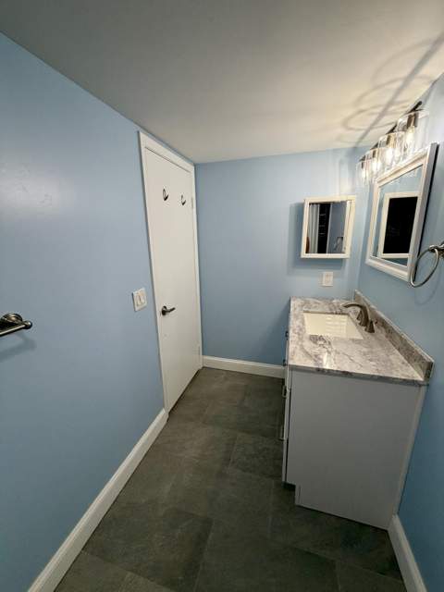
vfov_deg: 102.1
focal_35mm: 14
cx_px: 222
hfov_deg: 85.7
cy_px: 296
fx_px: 239
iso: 160
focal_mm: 2.22
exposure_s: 1/120
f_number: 2.2
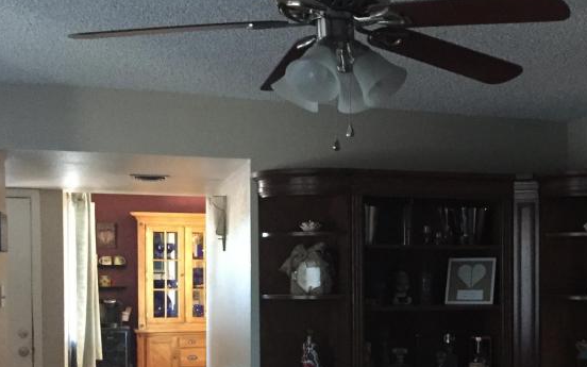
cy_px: 296
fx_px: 912
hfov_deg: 34.5
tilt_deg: -2.3
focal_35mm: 57
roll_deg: -0.8
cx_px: 473
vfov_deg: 22.4
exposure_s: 1/15
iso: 400
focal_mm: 4.15
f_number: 2.2
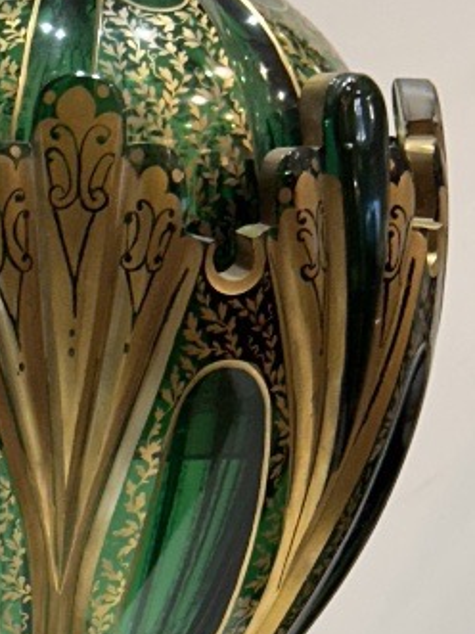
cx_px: -356
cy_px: 676
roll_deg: -1.4
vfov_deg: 11.2
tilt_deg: -10.8
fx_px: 3186
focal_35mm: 174
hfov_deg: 8.2
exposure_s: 1/100
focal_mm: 6.86
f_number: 1.78
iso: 80
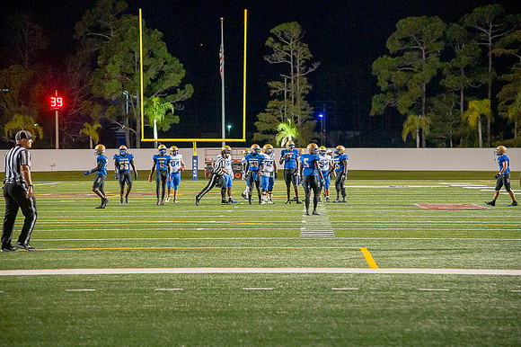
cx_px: 260
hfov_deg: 15.7
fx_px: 1894
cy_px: 174
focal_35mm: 131
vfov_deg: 10.5
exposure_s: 1/320
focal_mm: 120
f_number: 4
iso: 3200
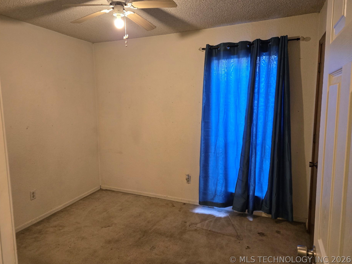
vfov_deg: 56.8
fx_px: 244
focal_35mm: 24
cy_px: 128
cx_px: 169
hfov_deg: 71.6
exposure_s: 1/120
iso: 500
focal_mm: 5.4
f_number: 1.8
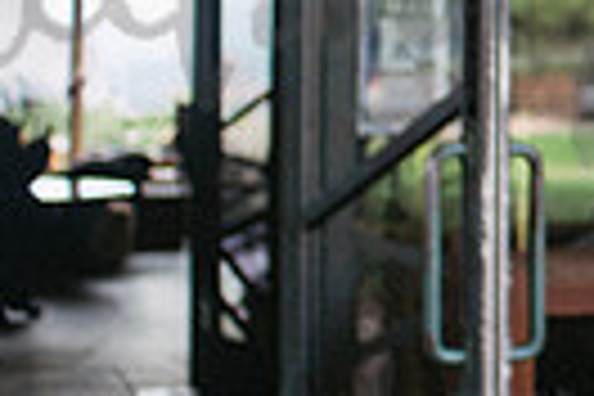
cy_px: -32
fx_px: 2029
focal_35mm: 123
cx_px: 986
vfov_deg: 11.0
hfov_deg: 15.0
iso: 640
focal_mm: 28
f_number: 2.8
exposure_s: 1/400
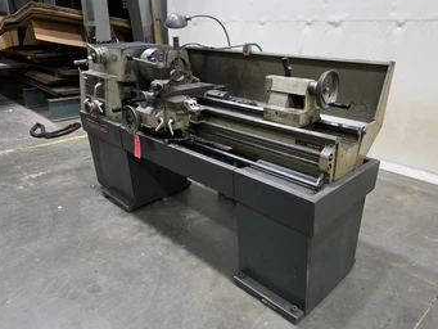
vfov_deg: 51.3
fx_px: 342
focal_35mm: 27
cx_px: 232
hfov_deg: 65.2
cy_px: 152
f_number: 1.7
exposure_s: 1/120
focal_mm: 6.3
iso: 1600
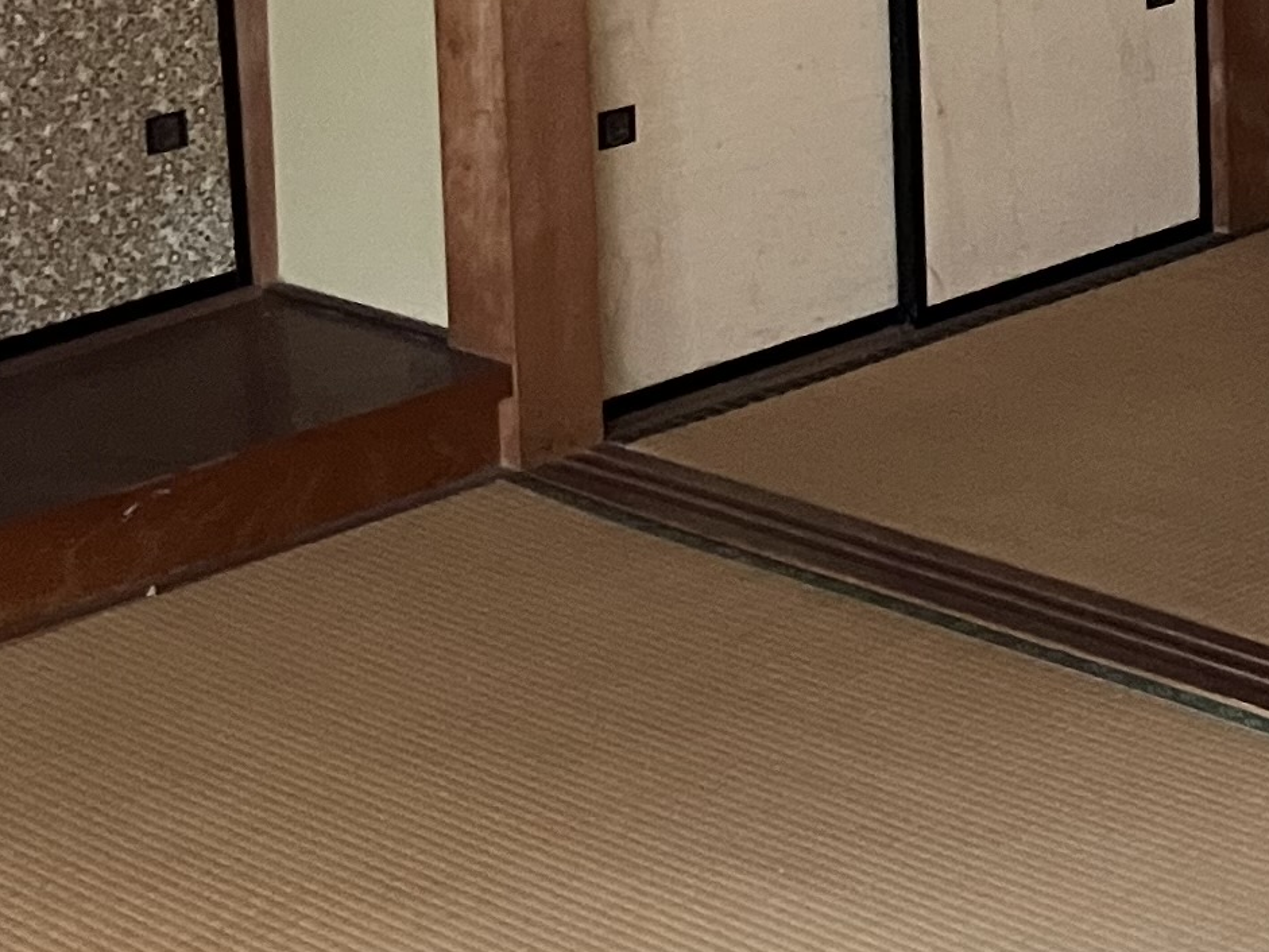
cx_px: 1394
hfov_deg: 16.0
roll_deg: +1.1
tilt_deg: -7.2
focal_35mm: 120
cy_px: -510
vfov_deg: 11.8
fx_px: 4400
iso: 400
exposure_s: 1/32
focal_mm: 3.99
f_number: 1.8
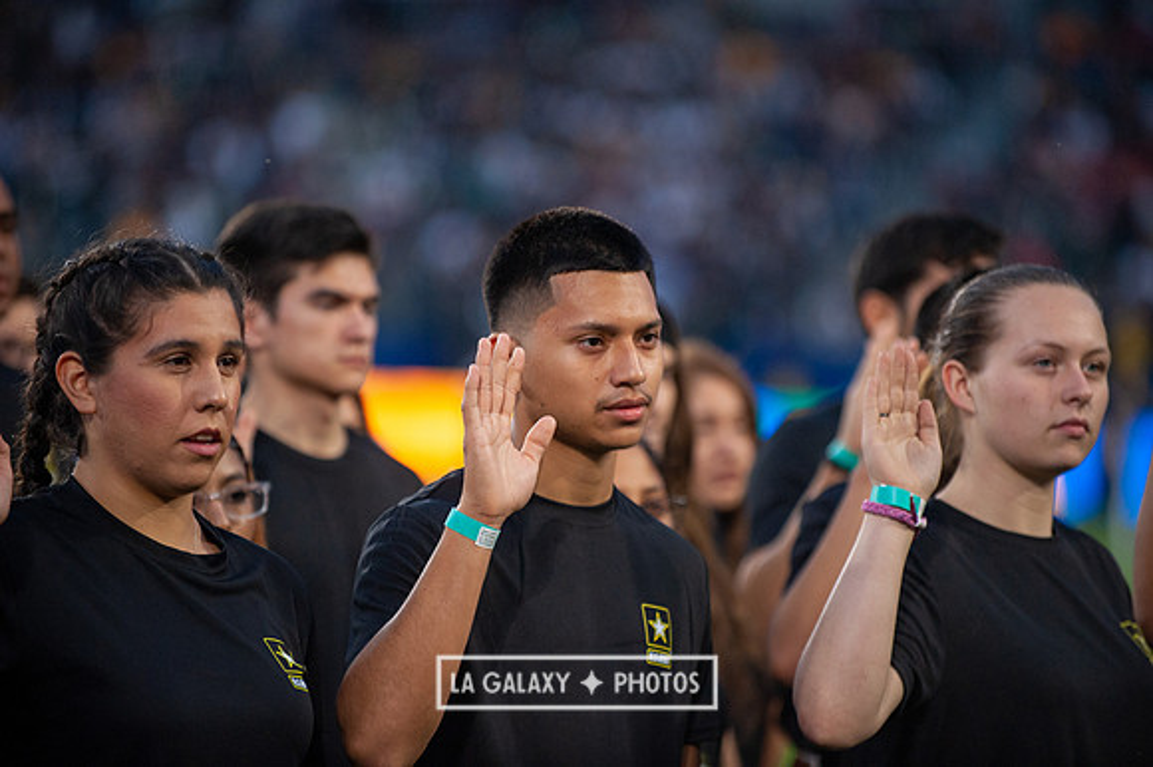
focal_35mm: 200
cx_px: 576
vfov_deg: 6.9
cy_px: 384
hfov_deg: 10.3
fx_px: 6402
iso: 1600
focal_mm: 200
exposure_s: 1/1250
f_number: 2.8
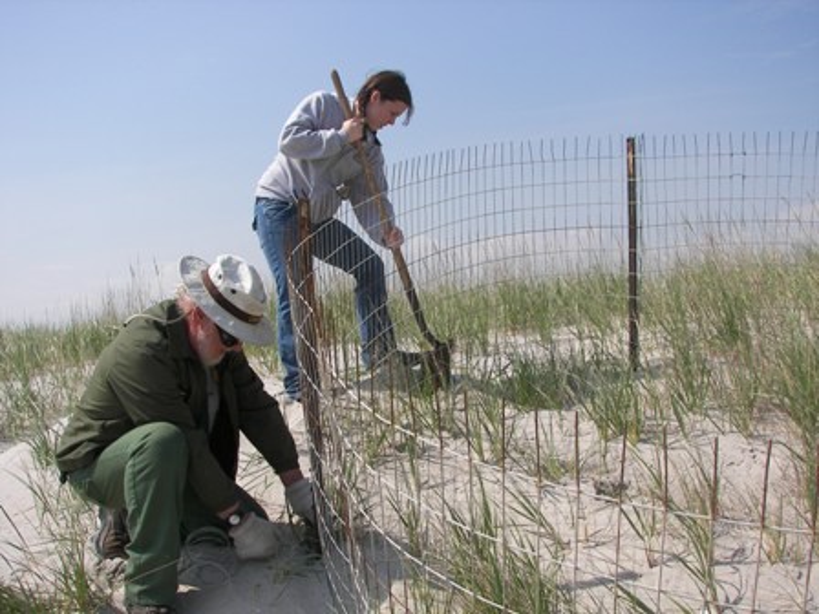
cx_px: 410
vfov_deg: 39.7
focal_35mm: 36
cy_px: 307
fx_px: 852
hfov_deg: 51.4
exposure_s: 1/640
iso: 50
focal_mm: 6
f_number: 4
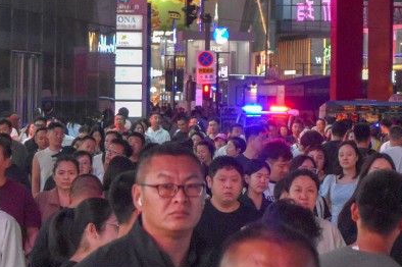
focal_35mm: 226
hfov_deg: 9.0
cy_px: 59
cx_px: 487
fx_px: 2526
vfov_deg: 6.1
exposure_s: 1/250
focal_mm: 55
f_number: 5.6
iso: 3200
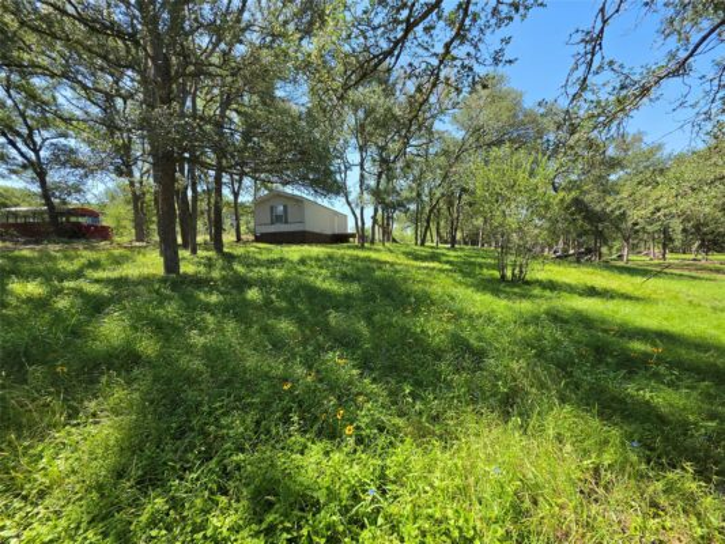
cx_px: 362
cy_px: 272
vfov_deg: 89.9
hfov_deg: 106.2
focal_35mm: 13
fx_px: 272
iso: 32
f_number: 1.9
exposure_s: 1/544
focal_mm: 2.2
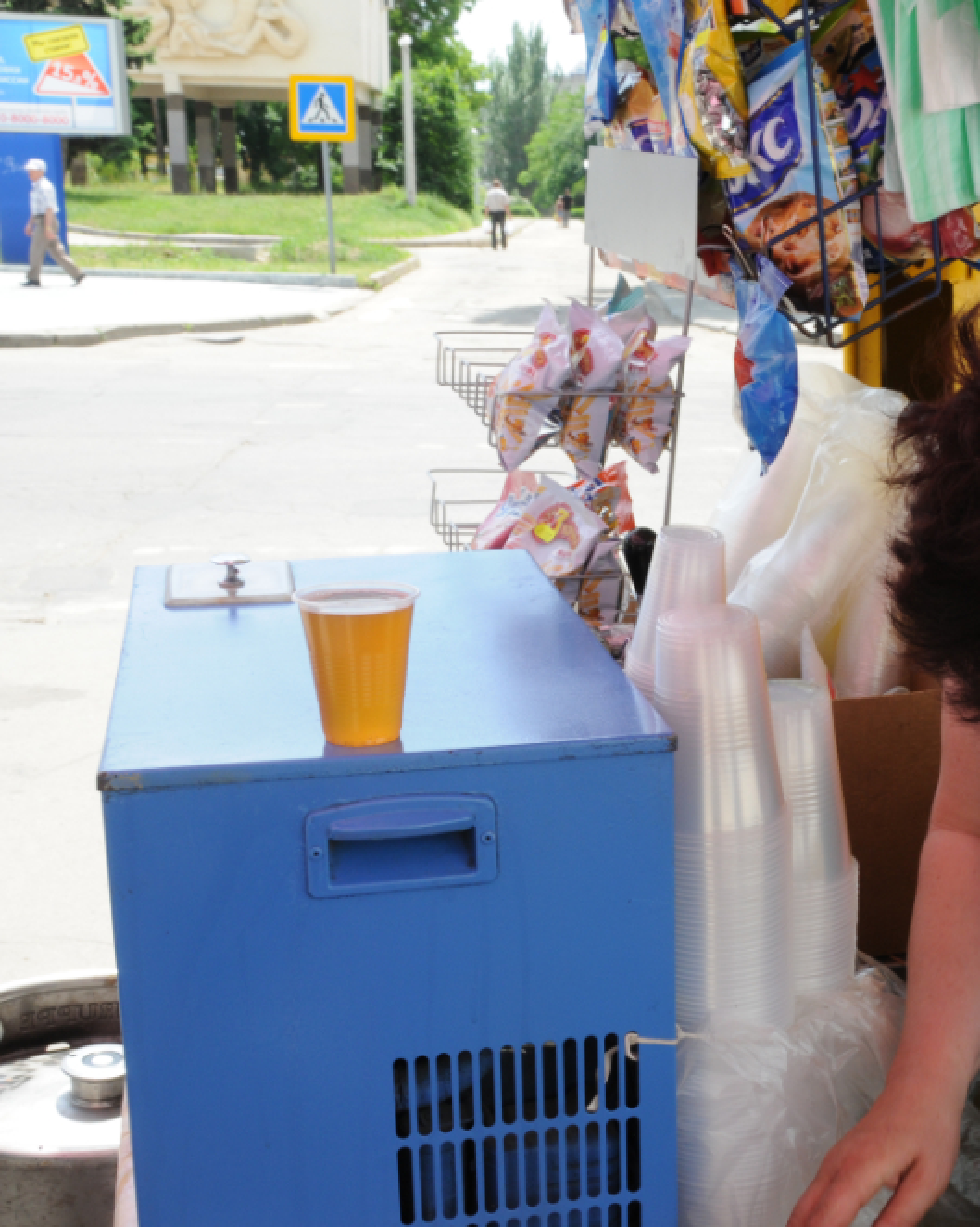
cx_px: 811
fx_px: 1850
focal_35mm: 51
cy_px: 614
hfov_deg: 28.9
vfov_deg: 36.7
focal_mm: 24
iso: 320
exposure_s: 1/80
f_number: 16
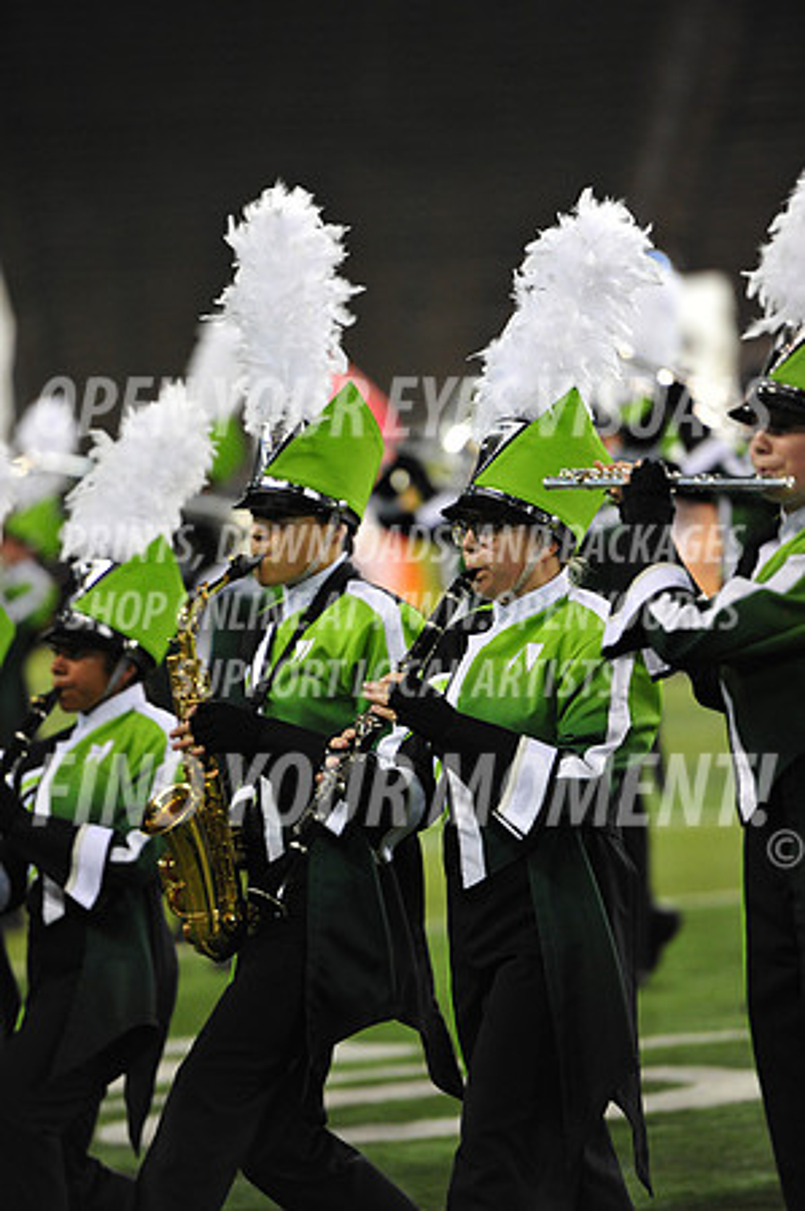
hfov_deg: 6.9
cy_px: 606
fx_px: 6723
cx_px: 402
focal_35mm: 200
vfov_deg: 10.3
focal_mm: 200
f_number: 2.8
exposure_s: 1/1000
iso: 3200
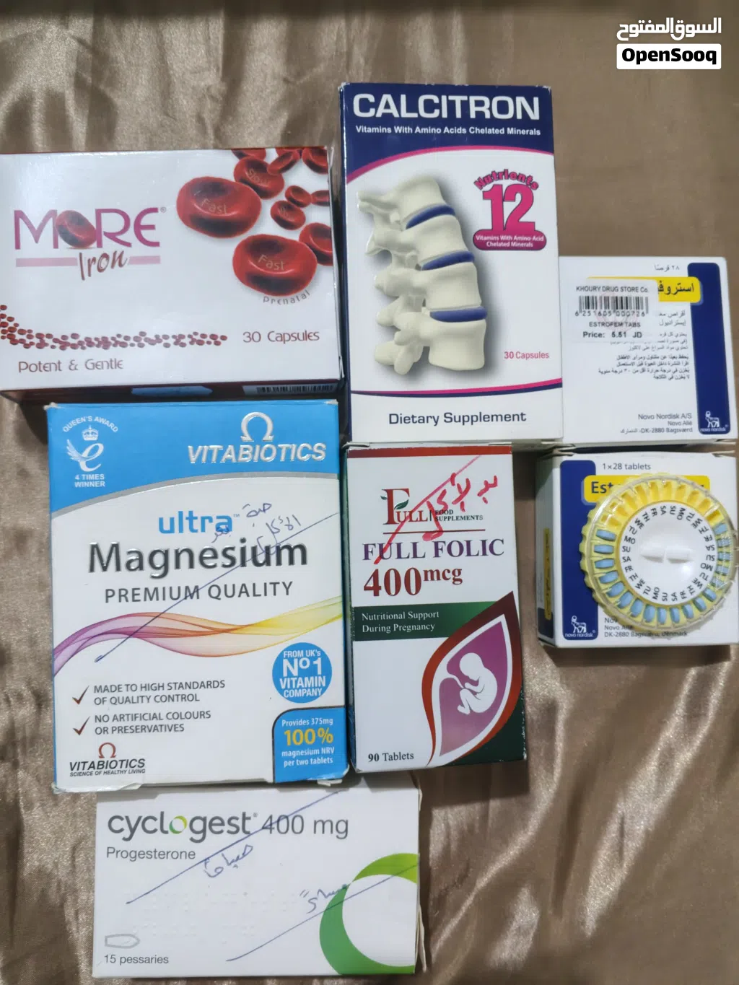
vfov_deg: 73.9
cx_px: 370
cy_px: 492
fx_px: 655
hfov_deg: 58.9
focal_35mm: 23
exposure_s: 1/33.3
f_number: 1.6
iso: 1715
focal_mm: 4.09
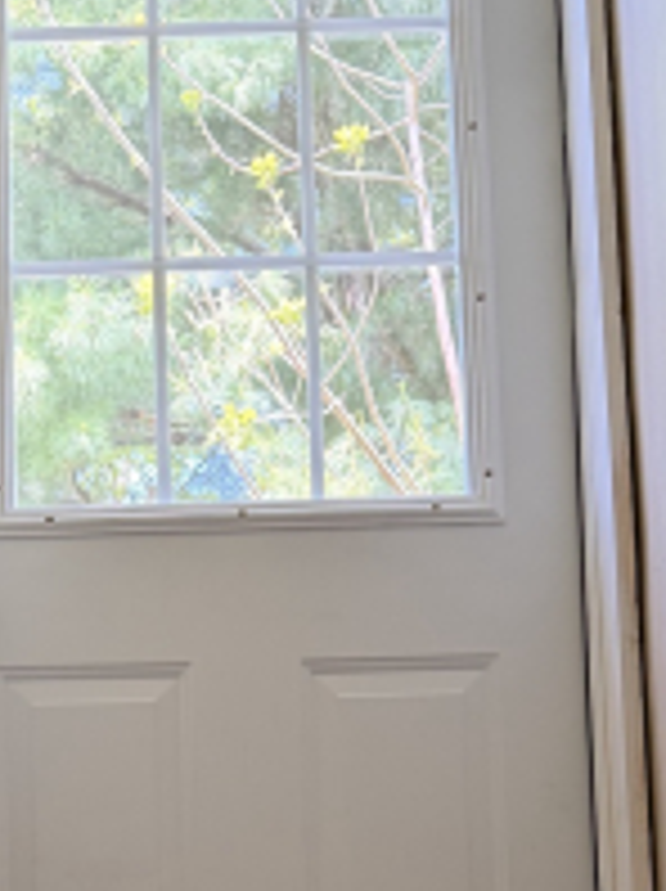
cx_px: 184
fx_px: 2082
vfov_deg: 22.5
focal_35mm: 81
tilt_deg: +8.1
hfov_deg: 18.1
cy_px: 1033
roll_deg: +1.0
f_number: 1.78
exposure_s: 1/120
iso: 125
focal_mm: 6.76
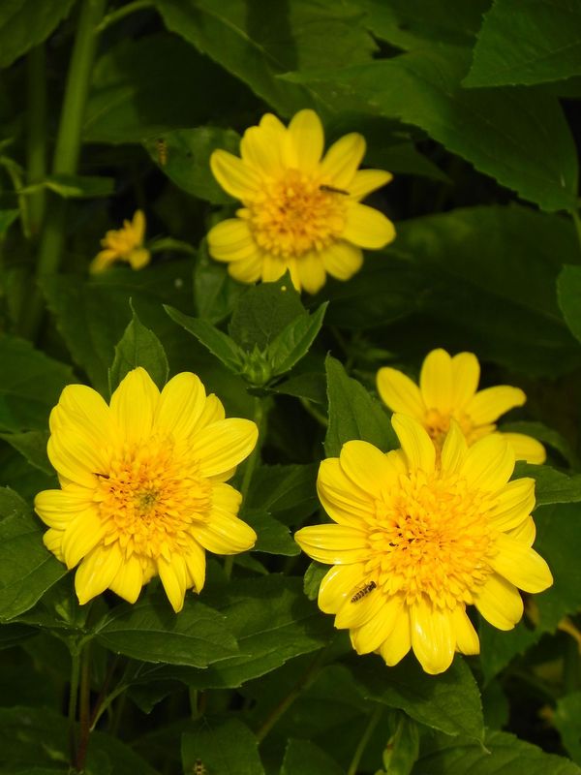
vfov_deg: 6.8
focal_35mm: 291
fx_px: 6512
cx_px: 290
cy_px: 388
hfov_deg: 5.1
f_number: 5
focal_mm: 51.8
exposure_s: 1/1250
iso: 160
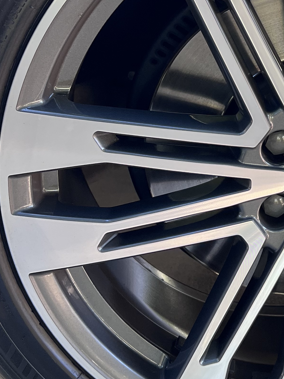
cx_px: 314
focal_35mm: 66
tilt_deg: -19.5
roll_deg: +5.1
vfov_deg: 29.2
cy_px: 132
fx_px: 722
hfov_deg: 21.1
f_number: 1.5
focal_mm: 5.7
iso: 125
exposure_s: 1/121
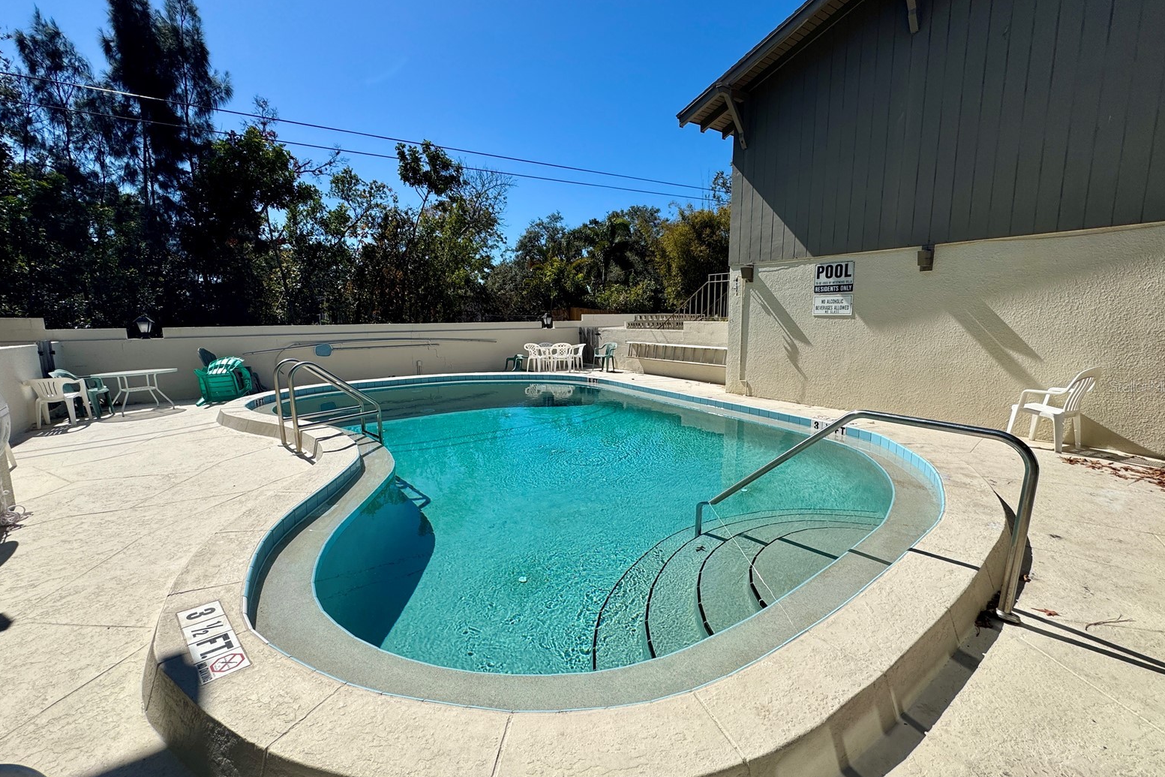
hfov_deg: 100.4
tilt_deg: -8.1
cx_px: 580
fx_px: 485
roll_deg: -0.3
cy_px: 386
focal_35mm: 15
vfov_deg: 77.3
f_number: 2.2
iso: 50
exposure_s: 1/2674
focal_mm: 2.22
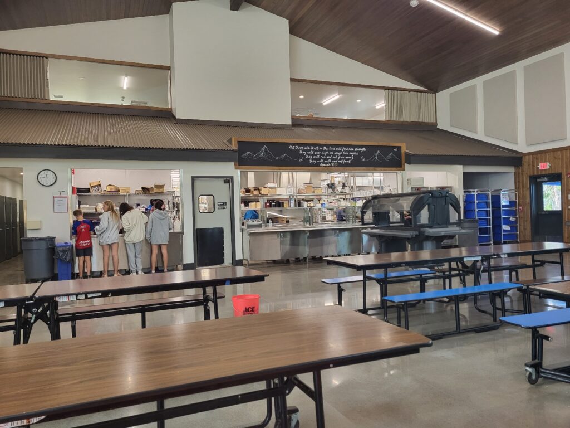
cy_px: 214
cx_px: 285
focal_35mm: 26
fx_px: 428
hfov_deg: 67.3
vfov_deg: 53.1
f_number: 1.8
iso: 250
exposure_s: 1/120
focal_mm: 5.4
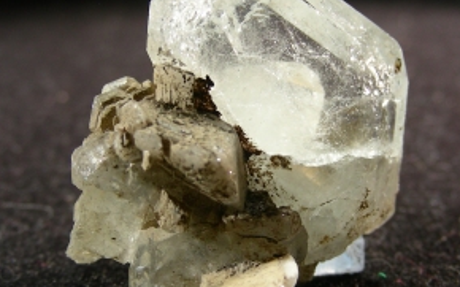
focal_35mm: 57
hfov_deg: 35.6
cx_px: 263
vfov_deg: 22.7
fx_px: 714
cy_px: 136
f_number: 3.5
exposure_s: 1/29.5
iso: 50
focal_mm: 6.3
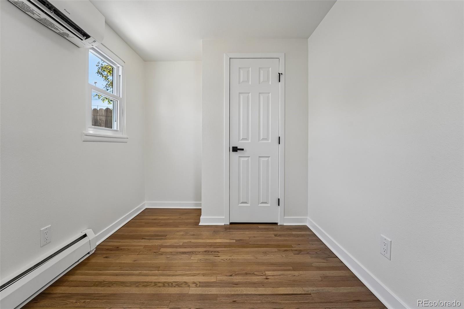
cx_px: 232
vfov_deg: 81.2
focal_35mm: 14
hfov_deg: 104.3
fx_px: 180
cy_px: 154
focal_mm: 14
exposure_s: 1/30
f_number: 8
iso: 250
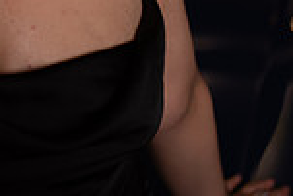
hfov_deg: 14.8
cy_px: -143
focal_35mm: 134
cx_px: -58
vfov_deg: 9.8
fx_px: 1092
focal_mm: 35
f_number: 1.4
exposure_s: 1/640
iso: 500
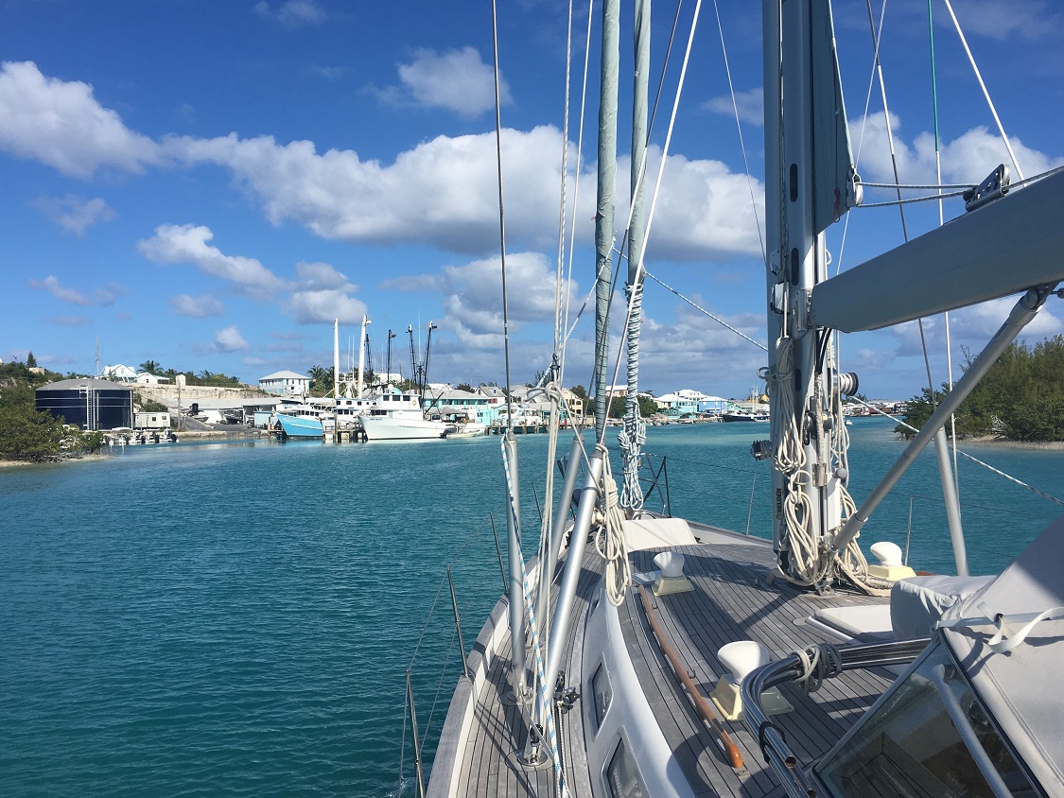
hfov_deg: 61.7
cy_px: 399
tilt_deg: +1.1
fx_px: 891
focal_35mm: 29
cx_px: 532
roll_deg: -0.8
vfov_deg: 48.2
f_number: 2.2
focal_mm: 4.15
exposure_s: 1/2849
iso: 25
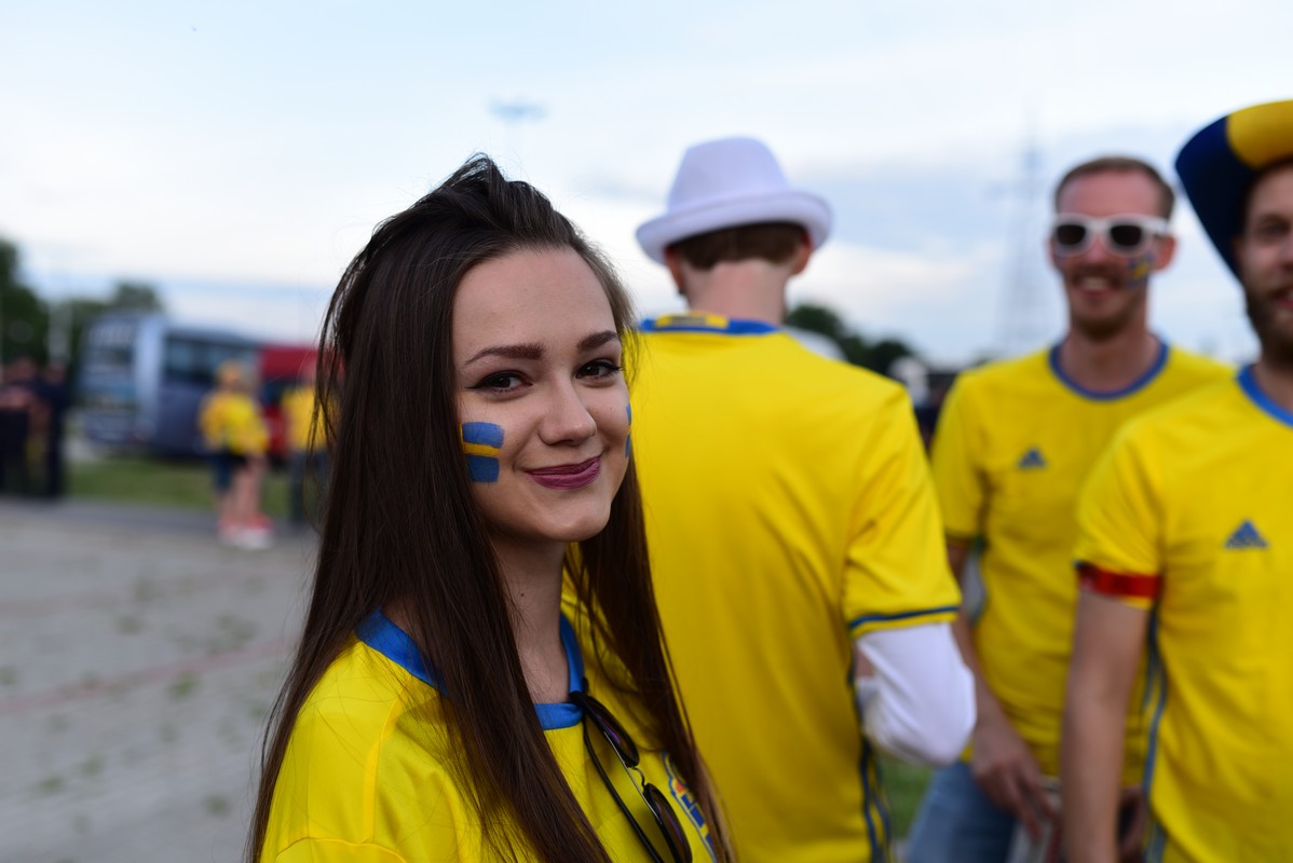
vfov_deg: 37.9
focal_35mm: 35
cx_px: 646
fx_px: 1258
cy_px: 432
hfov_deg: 54.4
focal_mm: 35
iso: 100
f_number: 2.8
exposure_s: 1/320
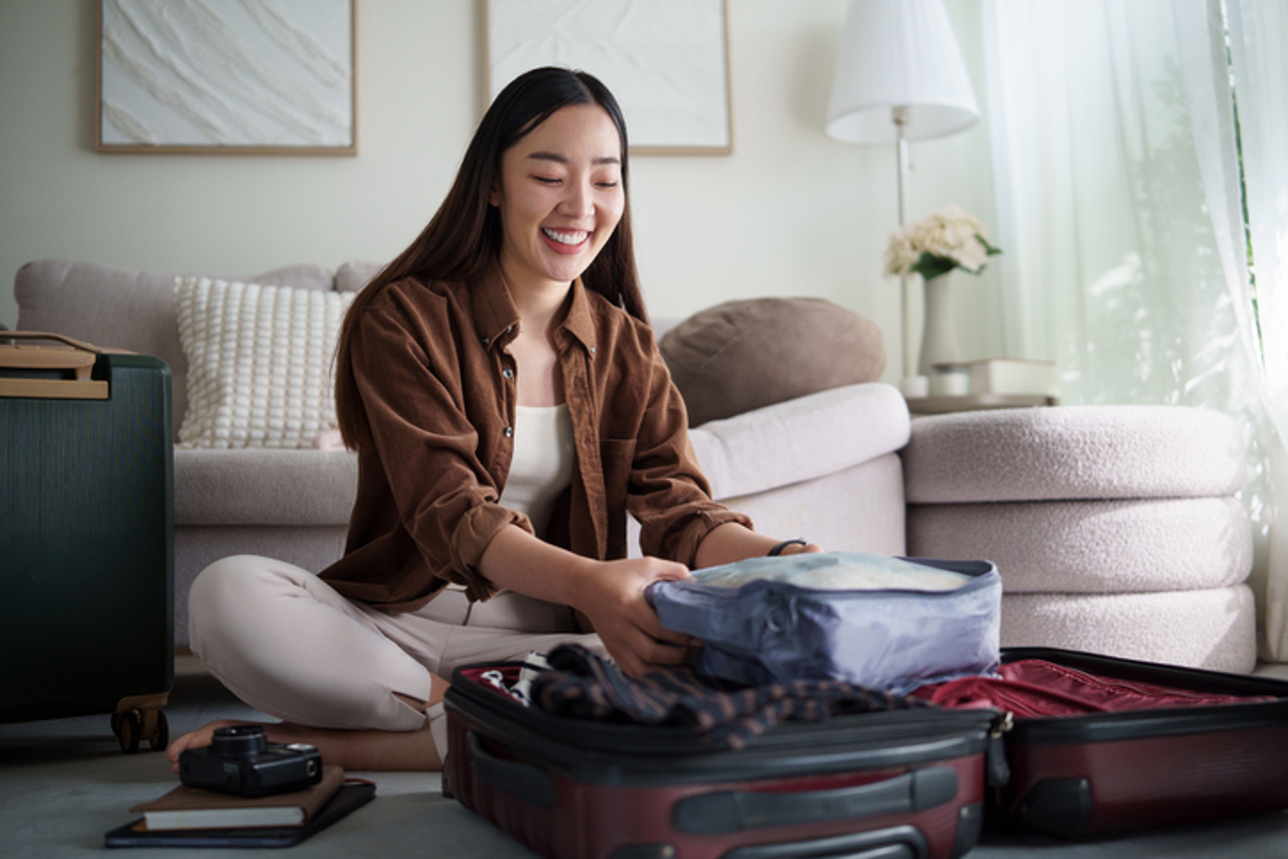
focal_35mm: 40
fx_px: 1449
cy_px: 430
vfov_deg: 33.0
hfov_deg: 47.9
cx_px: 644
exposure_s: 1/500
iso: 100
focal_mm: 27
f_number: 1.2
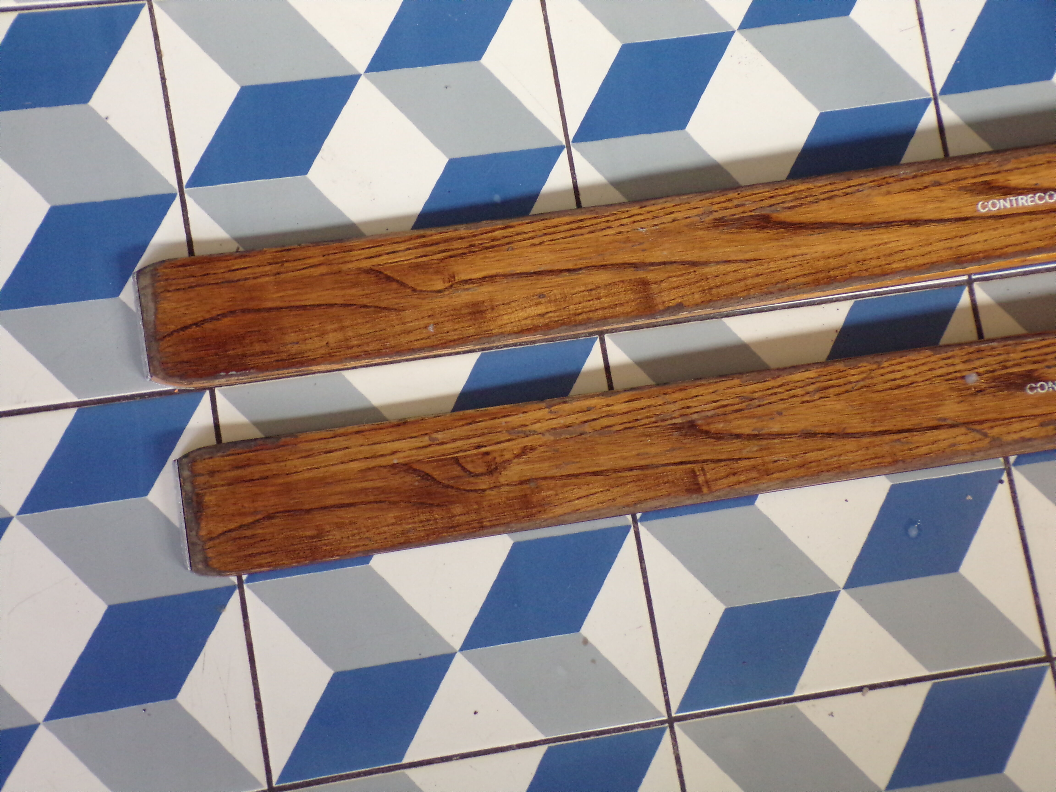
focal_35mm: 65
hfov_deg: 29.8
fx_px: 1983
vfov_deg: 22.6
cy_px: 396
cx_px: 528
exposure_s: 1/38
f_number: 3.8
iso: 400
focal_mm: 11.6
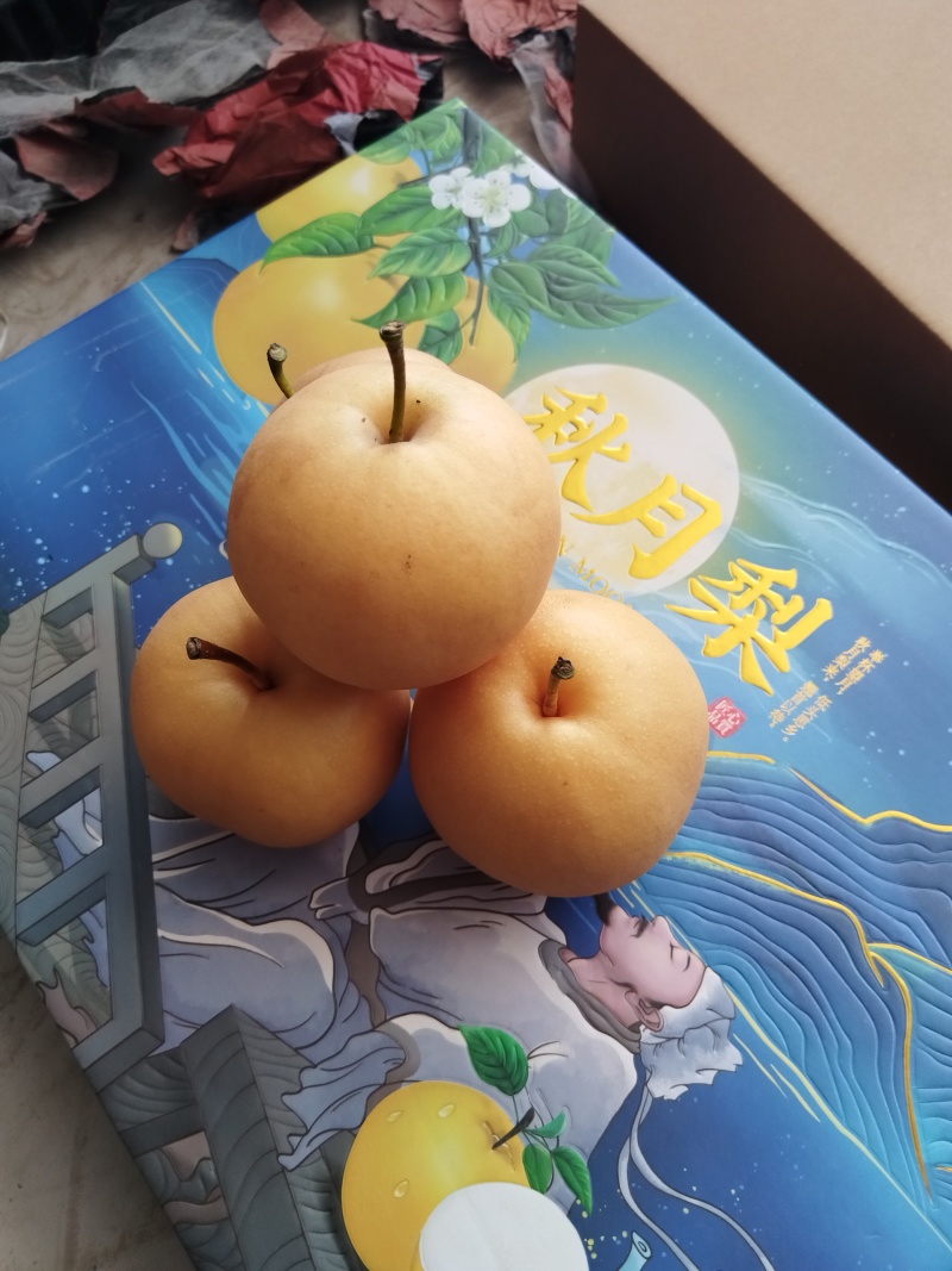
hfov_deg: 53.1
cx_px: 476
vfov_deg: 67.3
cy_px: 636
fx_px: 954
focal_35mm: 26
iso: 344
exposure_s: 1/100
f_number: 1.9
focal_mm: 4.95
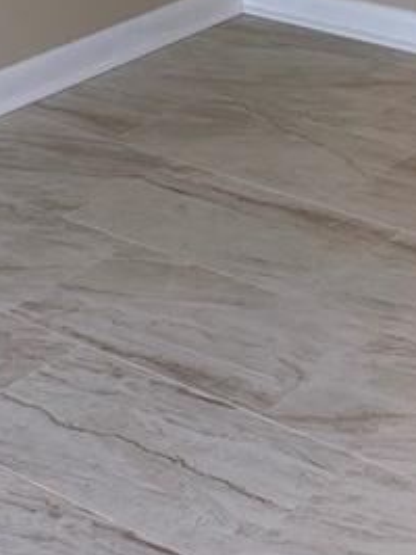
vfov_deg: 14.6
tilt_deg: +0.7
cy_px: -605
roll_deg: +1.8
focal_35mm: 108
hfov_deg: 13.3
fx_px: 1732
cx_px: 516
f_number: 1.78
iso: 160
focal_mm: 6.76
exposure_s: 1/149
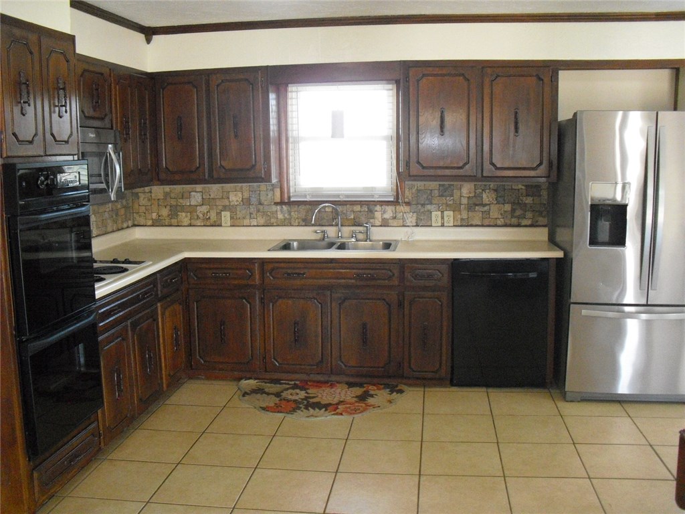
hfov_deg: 51.4
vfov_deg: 39.7
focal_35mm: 36
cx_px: 342
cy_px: 257
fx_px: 712
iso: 800
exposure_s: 1/60
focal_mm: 6.3
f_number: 3.1
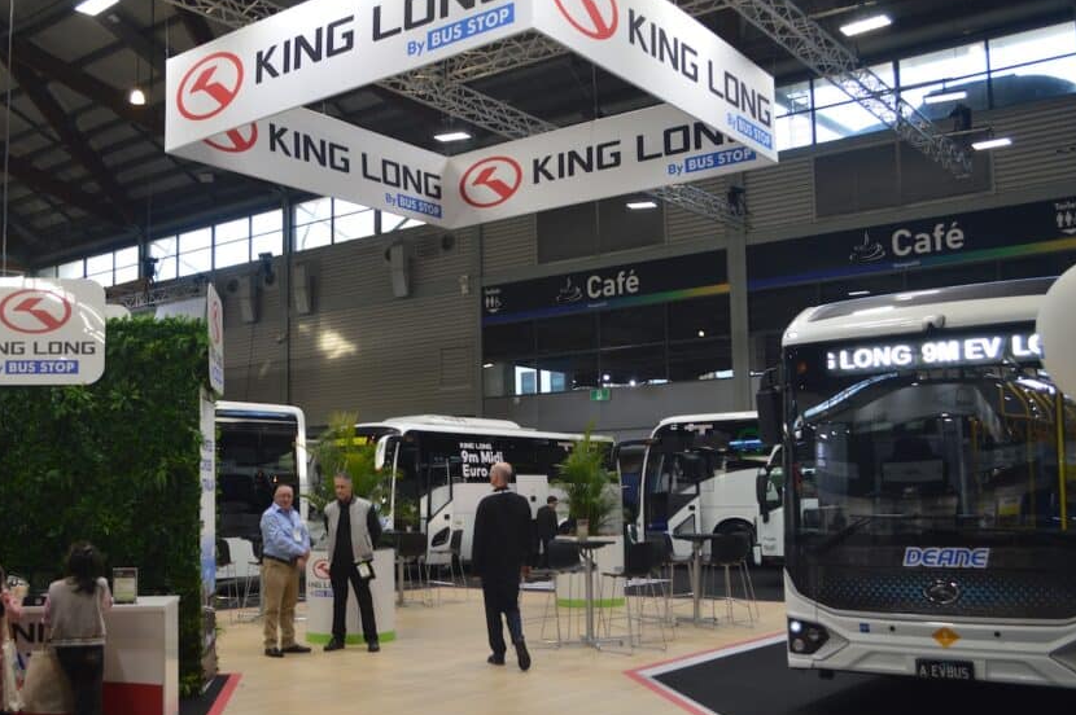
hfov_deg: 51.8
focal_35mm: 37
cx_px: 465
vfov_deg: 35.8
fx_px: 1105
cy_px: 406
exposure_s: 1/100
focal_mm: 20
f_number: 5
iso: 400
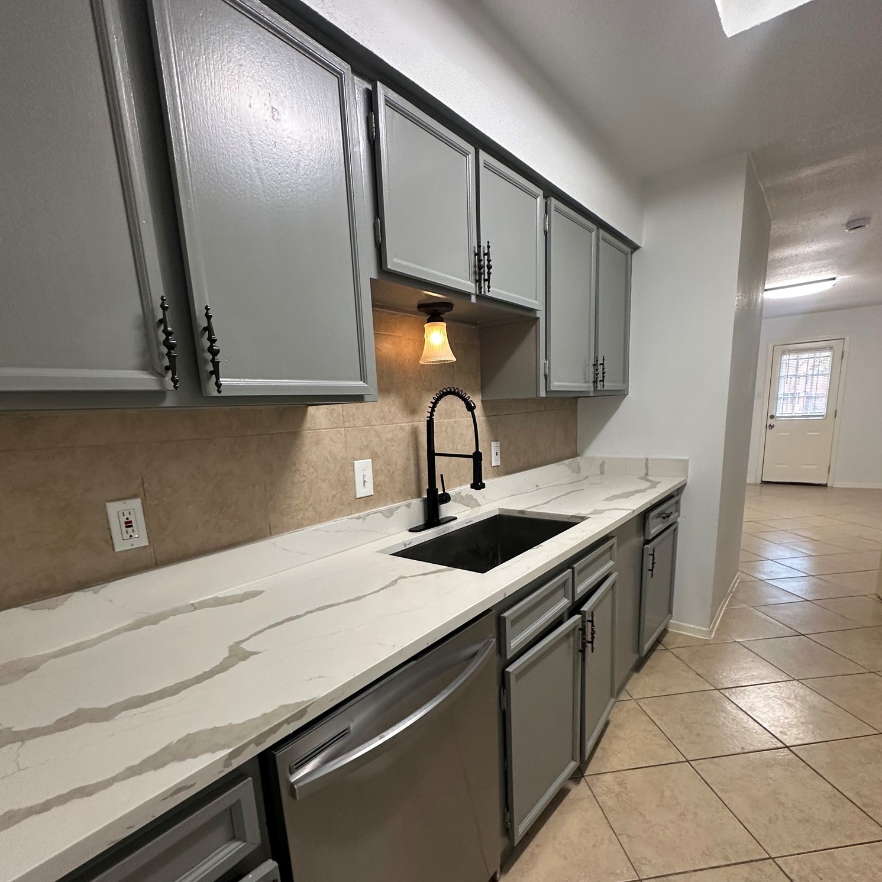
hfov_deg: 84.0
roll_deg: +2.0
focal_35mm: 17
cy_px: 514
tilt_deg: -11.5
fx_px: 490
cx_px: 441
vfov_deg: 83.3
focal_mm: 2.22
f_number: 2.2
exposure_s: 1/60
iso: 250
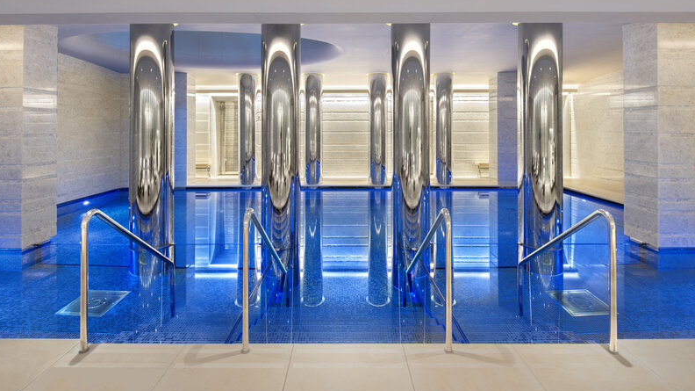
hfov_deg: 92.7
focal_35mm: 18
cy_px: 167
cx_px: 345
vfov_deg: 60.7
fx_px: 332
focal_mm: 17
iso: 200
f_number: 13
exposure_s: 3
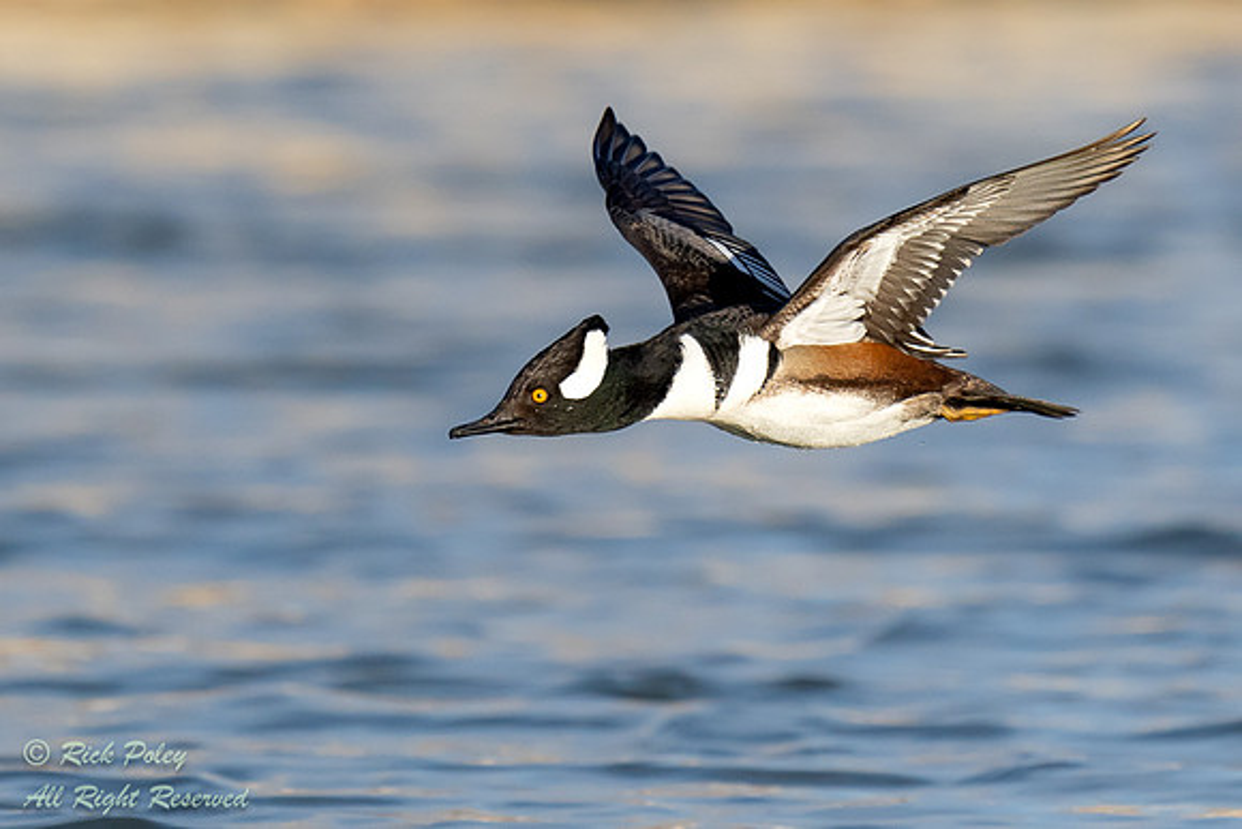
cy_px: 384
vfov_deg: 1.4
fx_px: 34846
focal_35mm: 1010
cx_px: 547
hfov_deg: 2.0
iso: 1600
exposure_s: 1/4000
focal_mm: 524
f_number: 7.1
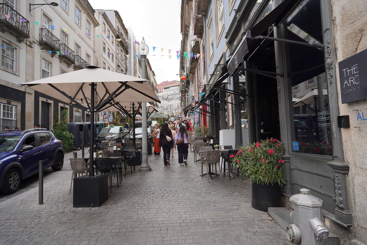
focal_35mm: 24
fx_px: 245
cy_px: 122
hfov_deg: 73.7
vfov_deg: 53.1
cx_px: 184
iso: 100
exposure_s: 1/100
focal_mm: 24
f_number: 9
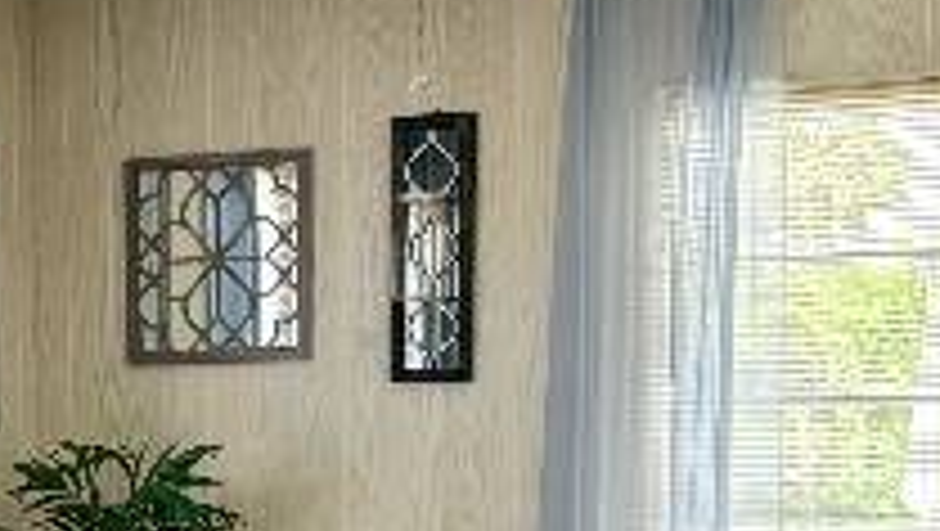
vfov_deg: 9.9
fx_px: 2869
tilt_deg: -12.1
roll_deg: +1.7
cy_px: 1001
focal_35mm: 115
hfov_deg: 18.1
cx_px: -18
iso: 125
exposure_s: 1/65
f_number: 1.6
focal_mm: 5.96
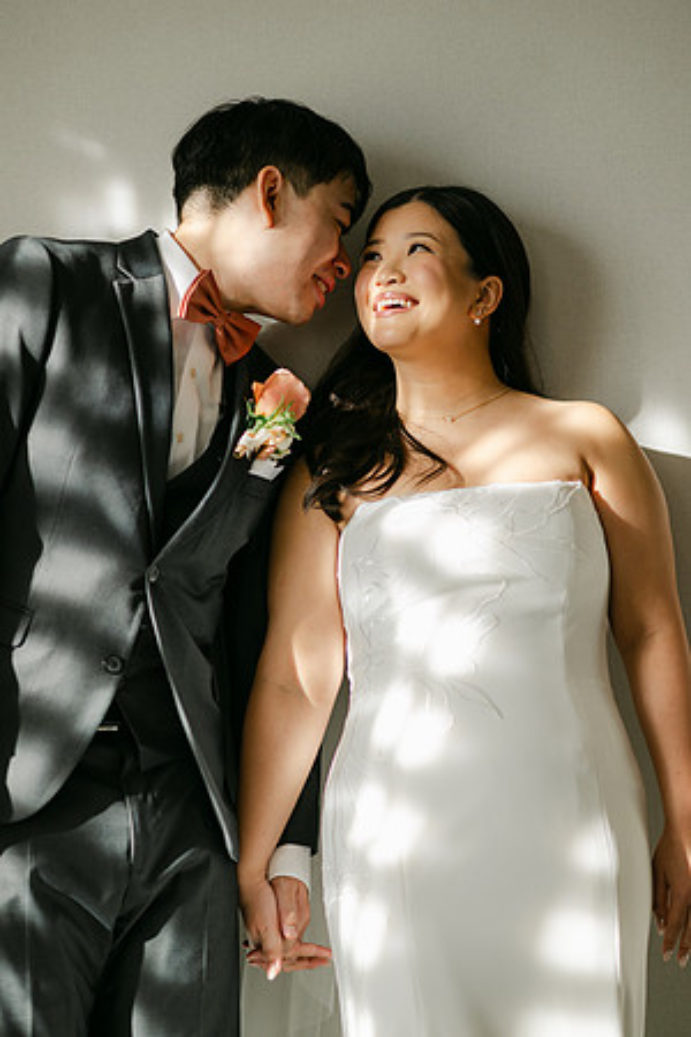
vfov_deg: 23.9
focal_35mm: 85
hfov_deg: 16.1
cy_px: 518
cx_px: 346
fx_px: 2447
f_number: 1.8
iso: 125
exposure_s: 1/320
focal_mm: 85
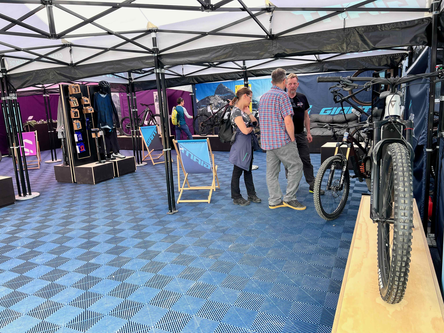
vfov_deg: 53.1
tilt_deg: -13.2
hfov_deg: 67.3
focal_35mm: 26
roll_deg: +4.5
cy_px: 166
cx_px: 222
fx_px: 333
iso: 50
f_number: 1.5
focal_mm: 5.7
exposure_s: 1/173
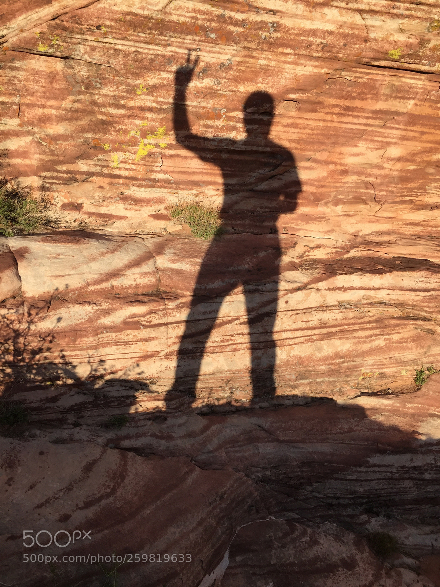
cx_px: 220
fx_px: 491
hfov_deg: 48.2
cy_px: 294
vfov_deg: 61.7
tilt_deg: -21.8
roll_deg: +2.4
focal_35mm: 29
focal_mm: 4.15
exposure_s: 1/1883
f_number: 2.2
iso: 32
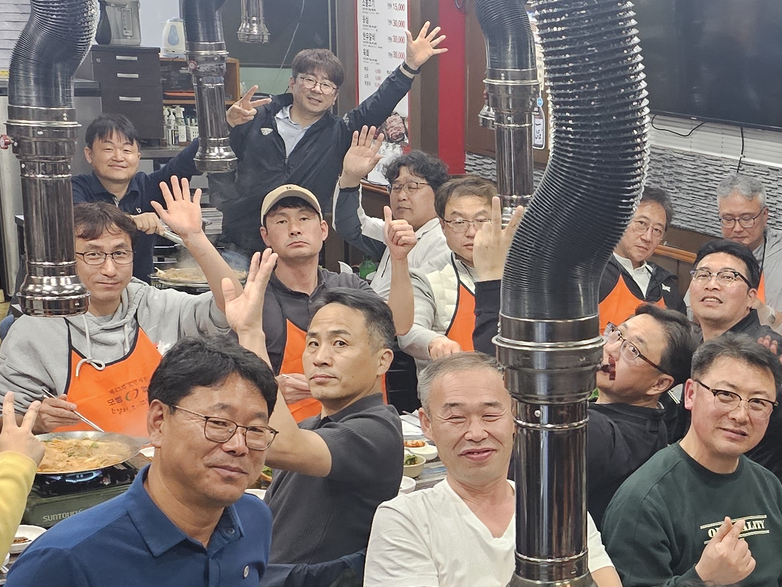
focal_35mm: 69
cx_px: 739
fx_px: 1559
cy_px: 438
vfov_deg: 21.1
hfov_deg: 26.9
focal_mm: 6.3
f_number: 1.7
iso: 800
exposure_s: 1/120
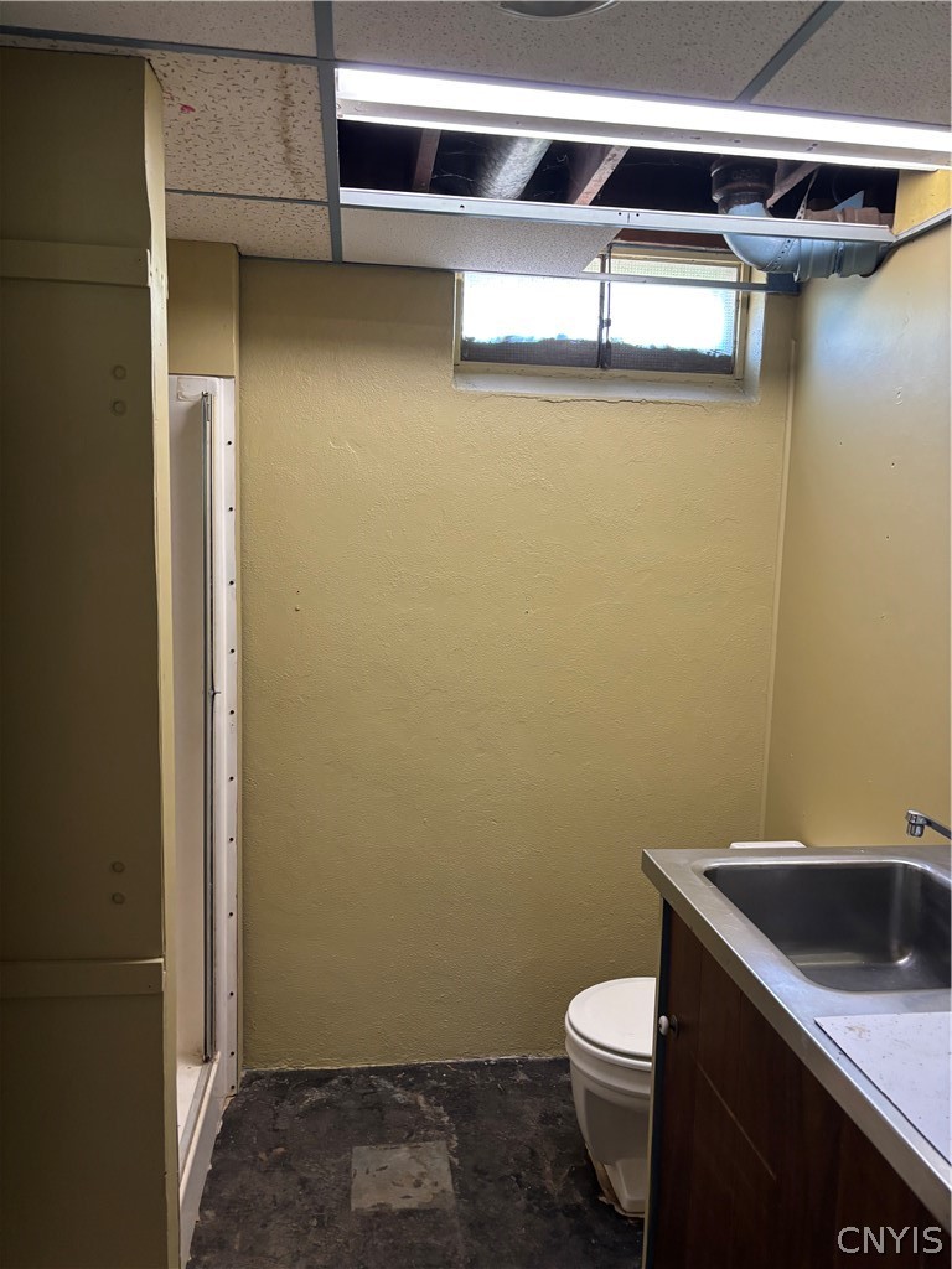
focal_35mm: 26
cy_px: 634
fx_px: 953
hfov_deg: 53.1
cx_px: 476
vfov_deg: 67.3
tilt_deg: -4.0
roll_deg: -1.2
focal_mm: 5.96
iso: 250
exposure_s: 1/60
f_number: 1.6
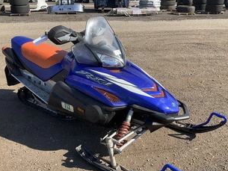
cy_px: 102
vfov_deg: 37.6
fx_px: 250
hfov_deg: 48.9
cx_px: 104
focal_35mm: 38
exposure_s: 1/1035
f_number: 1.8
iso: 25
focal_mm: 3
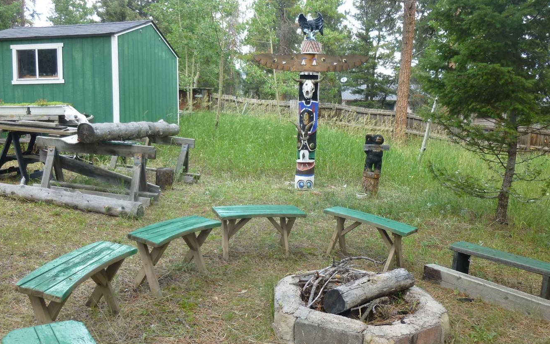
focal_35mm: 32
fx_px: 480
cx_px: 262
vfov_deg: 39.4
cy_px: 177
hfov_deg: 59.6
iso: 100
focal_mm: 4.5
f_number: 3.1
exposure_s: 1/125
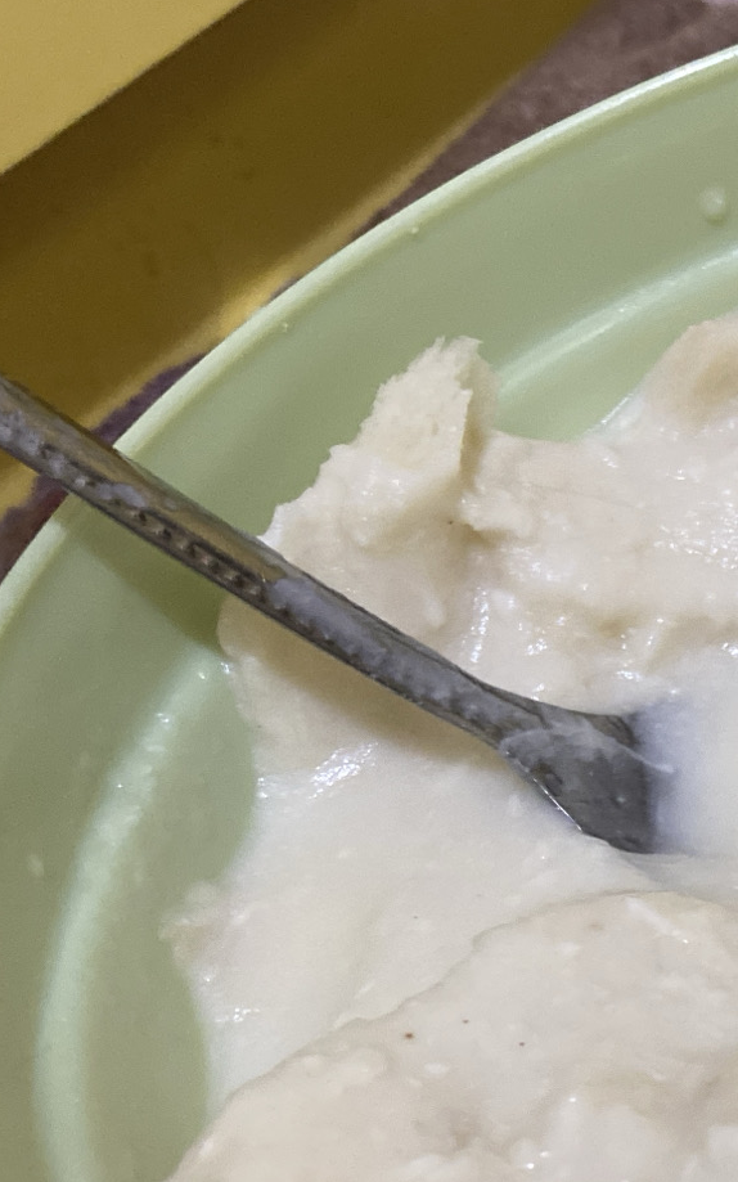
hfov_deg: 20.4
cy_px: 782
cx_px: 861
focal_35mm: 60
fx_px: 1932
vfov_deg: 33.7
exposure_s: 1/54
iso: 500
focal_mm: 4.25
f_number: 1.8
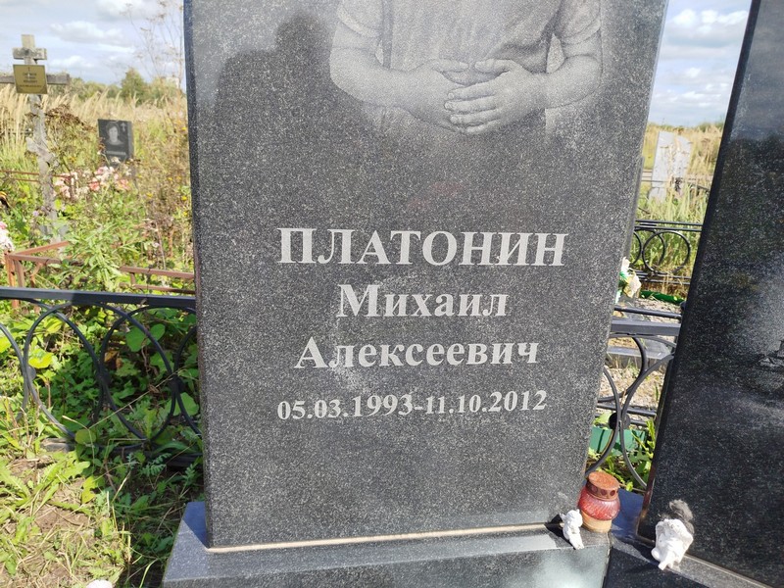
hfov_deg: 71.6
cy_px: 294
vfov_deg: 56.8
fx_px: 544
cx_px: 392
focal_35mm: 24
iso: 50
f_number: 1.7
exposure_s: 1/672
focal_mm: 5.31
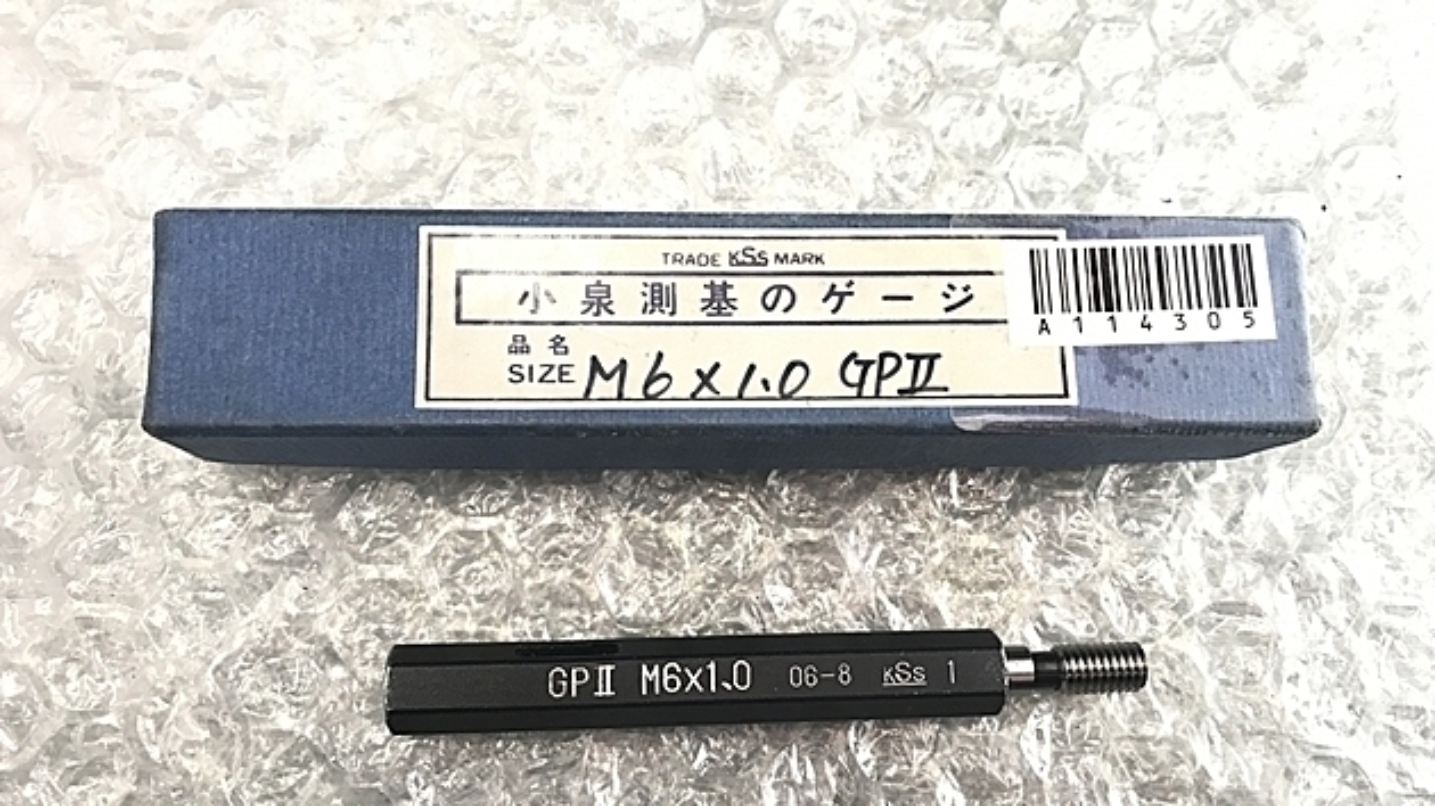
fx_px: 1179
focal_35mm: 31
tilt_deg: -78.9
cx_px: 722
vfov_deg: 37.7
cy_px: 462
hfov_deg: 62.6
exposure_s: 1/20
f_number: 1.8
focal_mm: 3.99
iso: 40
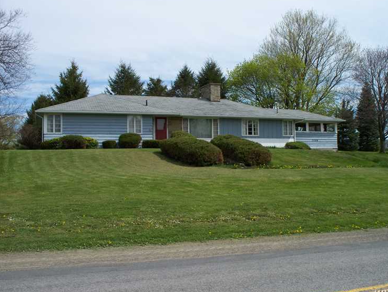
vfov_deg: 36.8
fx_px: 437
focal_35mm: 39
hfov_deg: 47.8
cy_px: 142
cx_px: 209
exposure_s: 1/400
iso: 64
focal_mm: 7.54
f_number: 5
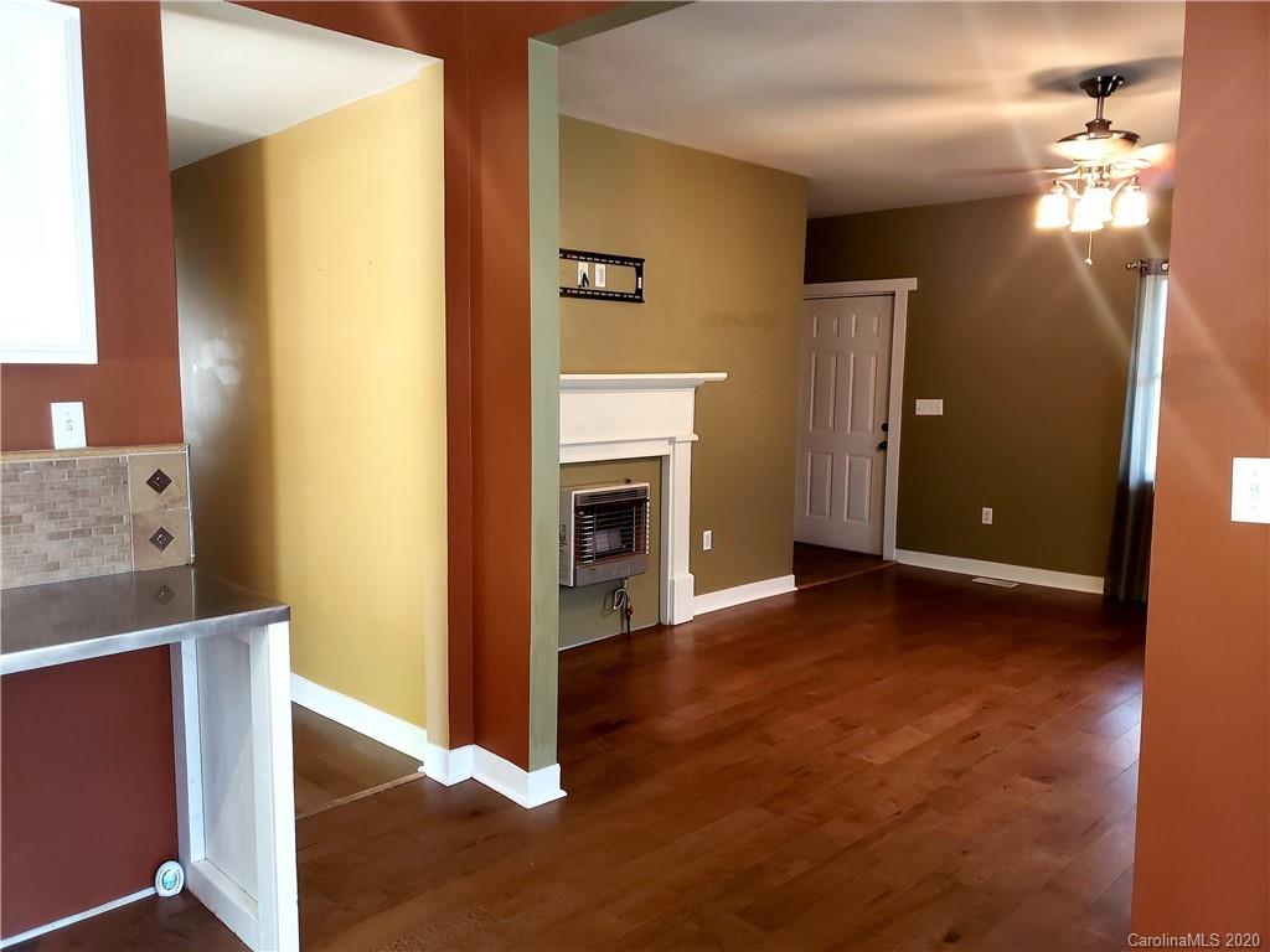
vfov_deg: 53.1
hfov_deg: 67.3
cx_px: 635
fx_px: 954
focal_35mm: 26
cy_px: 476
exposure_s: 1/40
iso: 320
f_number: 1.5
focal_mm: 4.3
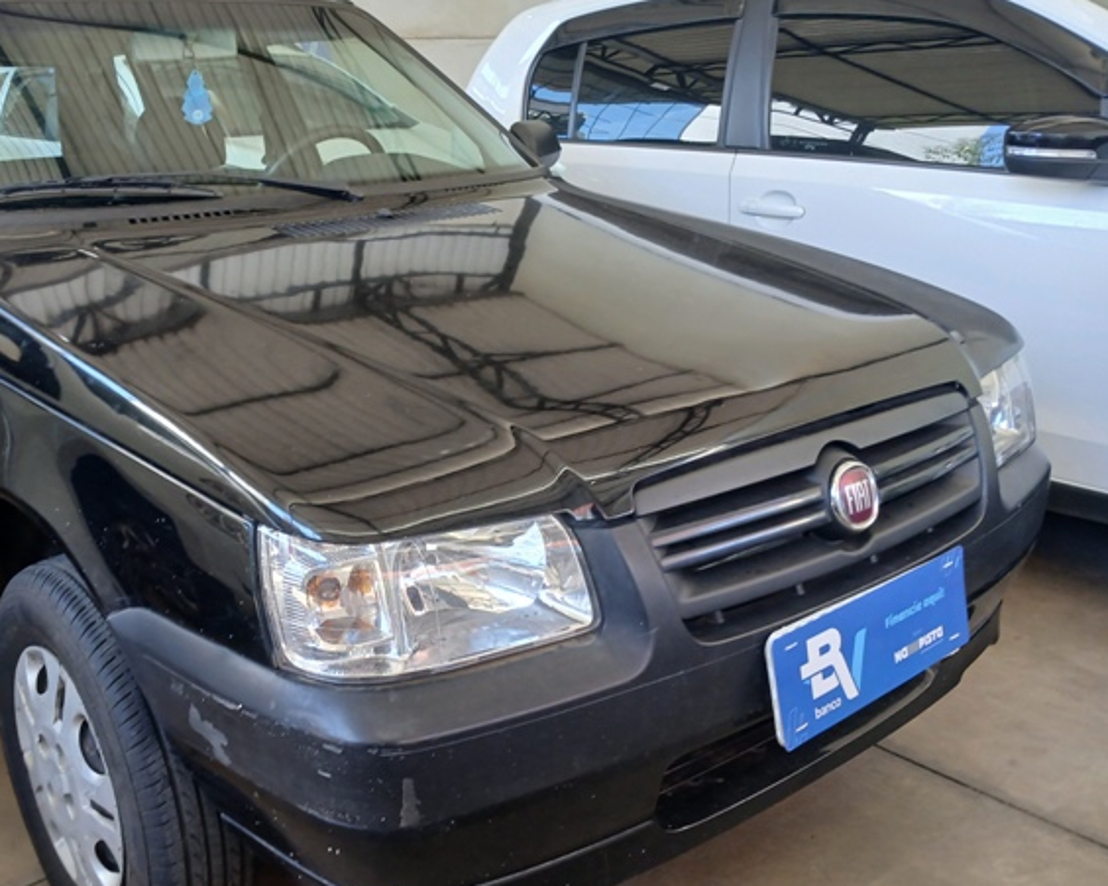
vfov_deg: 41.1
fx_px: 1180
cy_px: 432
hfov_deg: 49.3
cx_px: 360
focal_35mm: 36
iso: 80
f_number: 1.8
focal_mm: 3.98
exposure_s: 1/60
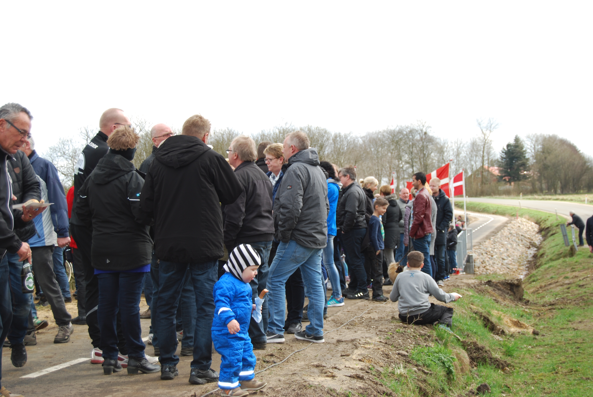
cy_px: 198
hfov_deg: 31.9
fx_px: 1039
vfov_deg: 21.6
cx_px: 296
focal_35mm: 63
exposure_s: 1/125
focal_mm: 42
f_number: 5.3
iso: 100
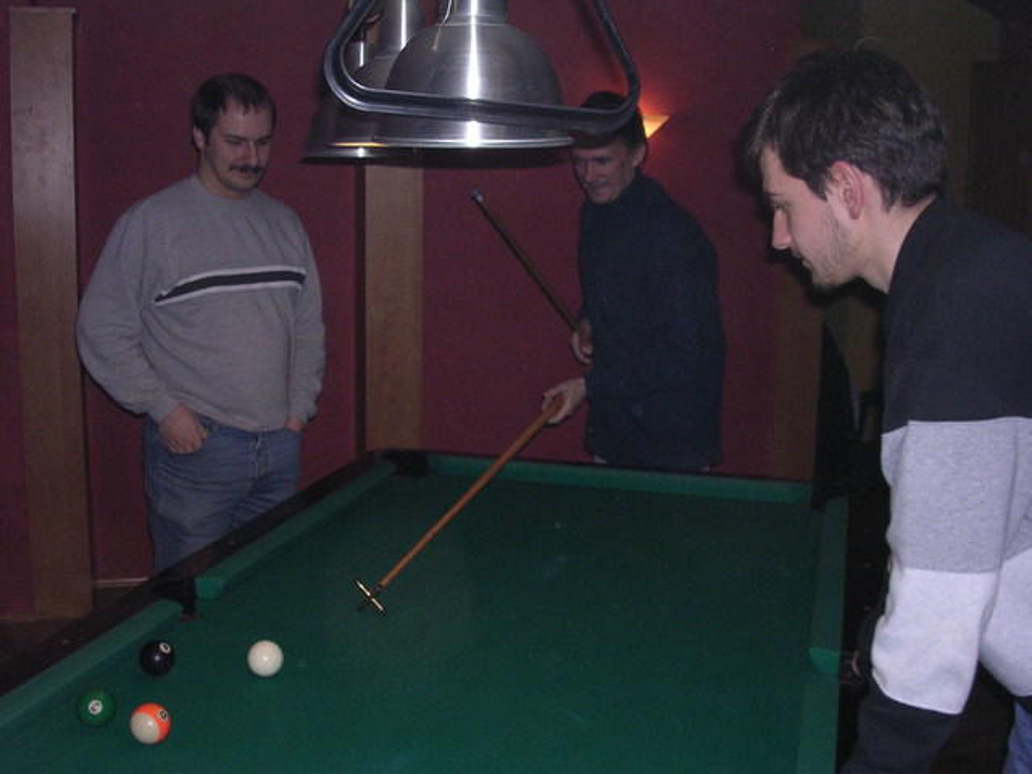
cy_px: 387
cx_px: 516
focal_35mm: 38
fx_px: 1133
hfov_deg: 49.0
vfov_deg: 37.7
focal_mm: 5.8
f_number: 5.6
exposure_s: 1/60.1
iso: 400
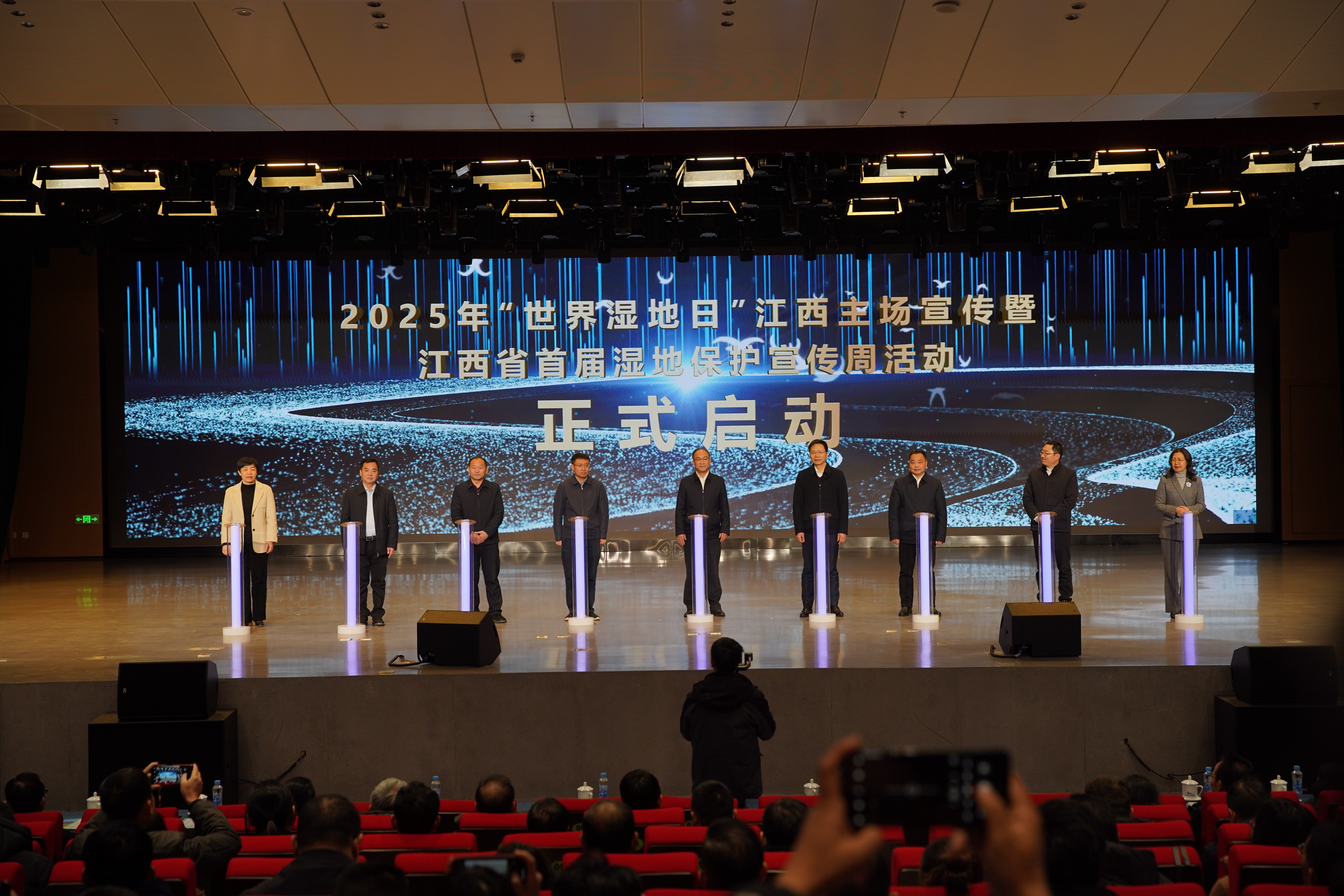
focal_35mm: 55
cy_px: 448
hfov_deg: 36.2
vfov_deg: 24.6
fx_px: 2053
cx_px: 672
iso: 250
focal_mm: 55
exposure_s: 1/125
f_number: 4.5
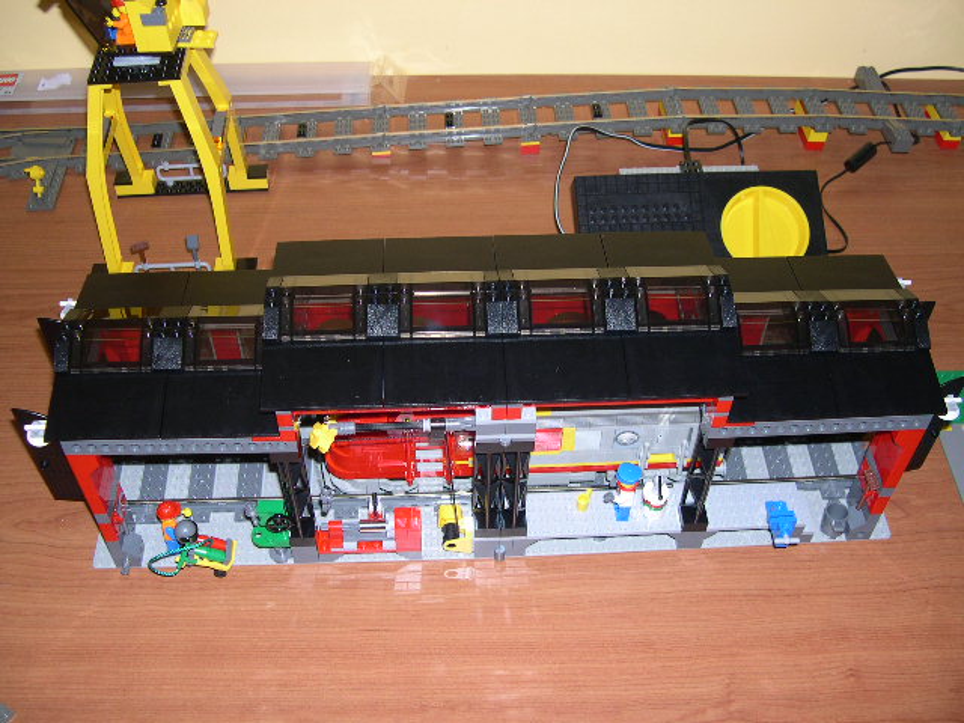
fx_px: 1058
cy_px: 362
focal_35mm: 38
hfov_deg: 49.0
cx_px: 482
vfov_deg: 37.7
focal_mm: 8
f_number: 2.8
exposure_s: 1/60
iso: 100
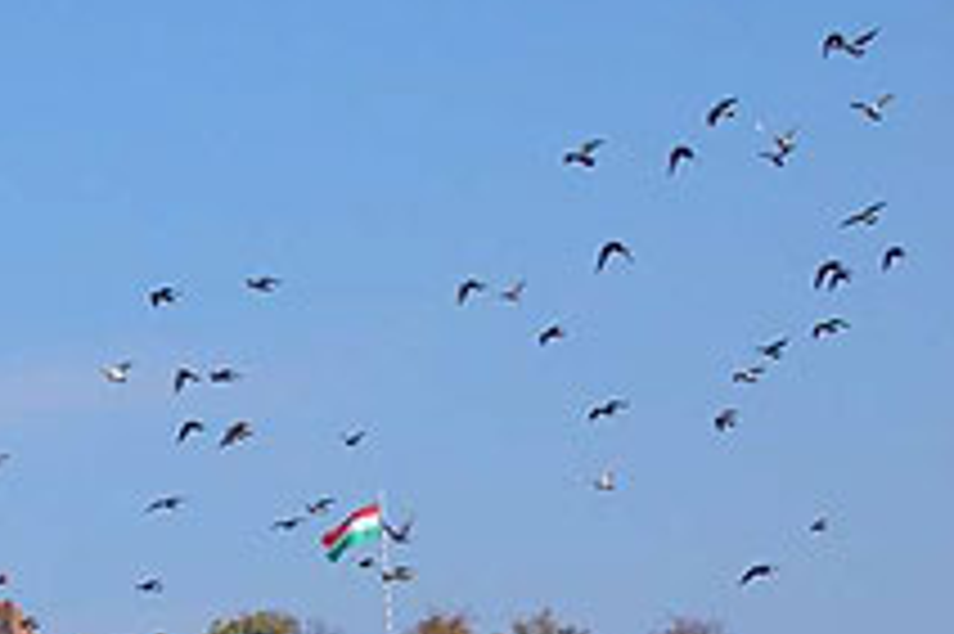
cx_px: -9
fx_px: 4210
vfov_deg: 8.6
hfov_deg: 12.8
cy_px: 515
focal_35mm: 159
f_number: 14
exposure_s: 1/640
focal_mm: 50
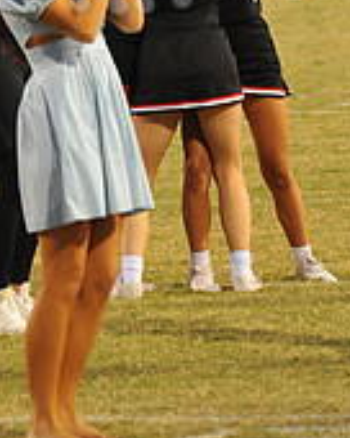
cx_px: 118
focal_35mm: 544
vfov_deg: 3.5
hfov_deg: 2.8
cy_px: -301
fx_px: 7044
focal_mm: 170
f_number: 6.3
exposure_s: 1/125
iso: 4000
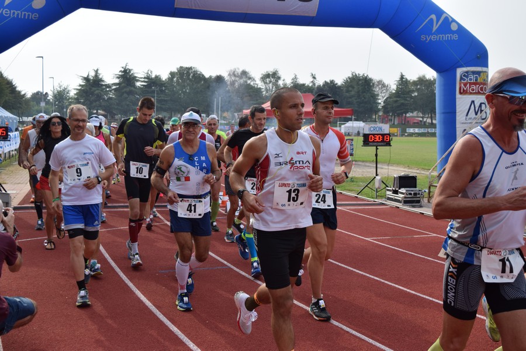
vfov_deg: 29.9
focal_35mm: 45
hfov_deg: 43.6
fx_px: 657
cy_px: 176
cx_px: 263
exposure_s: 1/1600
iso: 400
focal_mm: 30
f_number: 6.3
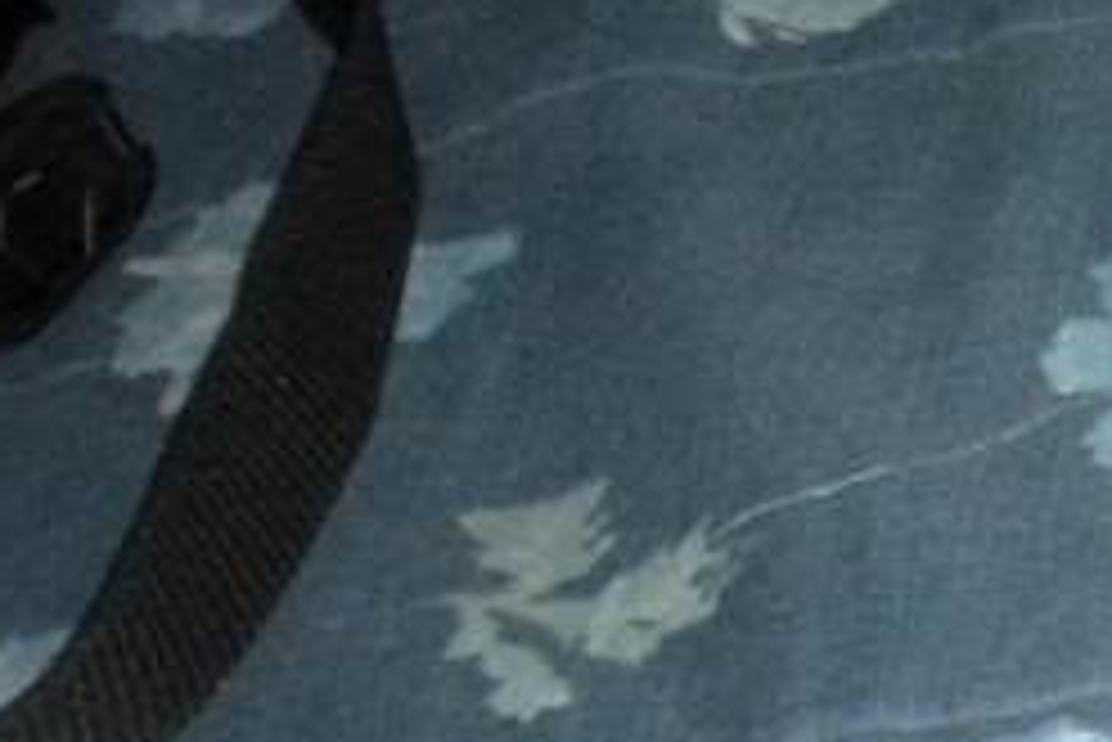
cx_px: 2102
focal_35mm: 151
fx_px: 4667
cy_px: 486
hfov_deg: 12.3
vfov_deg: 9.1
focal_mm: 6.3
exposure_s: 1/60
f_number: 3.5
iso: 400
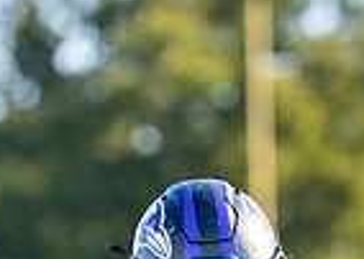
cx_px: 197
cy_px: 458
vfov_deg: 1.8
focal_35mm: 801
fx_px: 8269
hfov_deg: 2.5
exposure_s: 1/1600
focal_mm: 165
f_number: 2.8
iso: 160
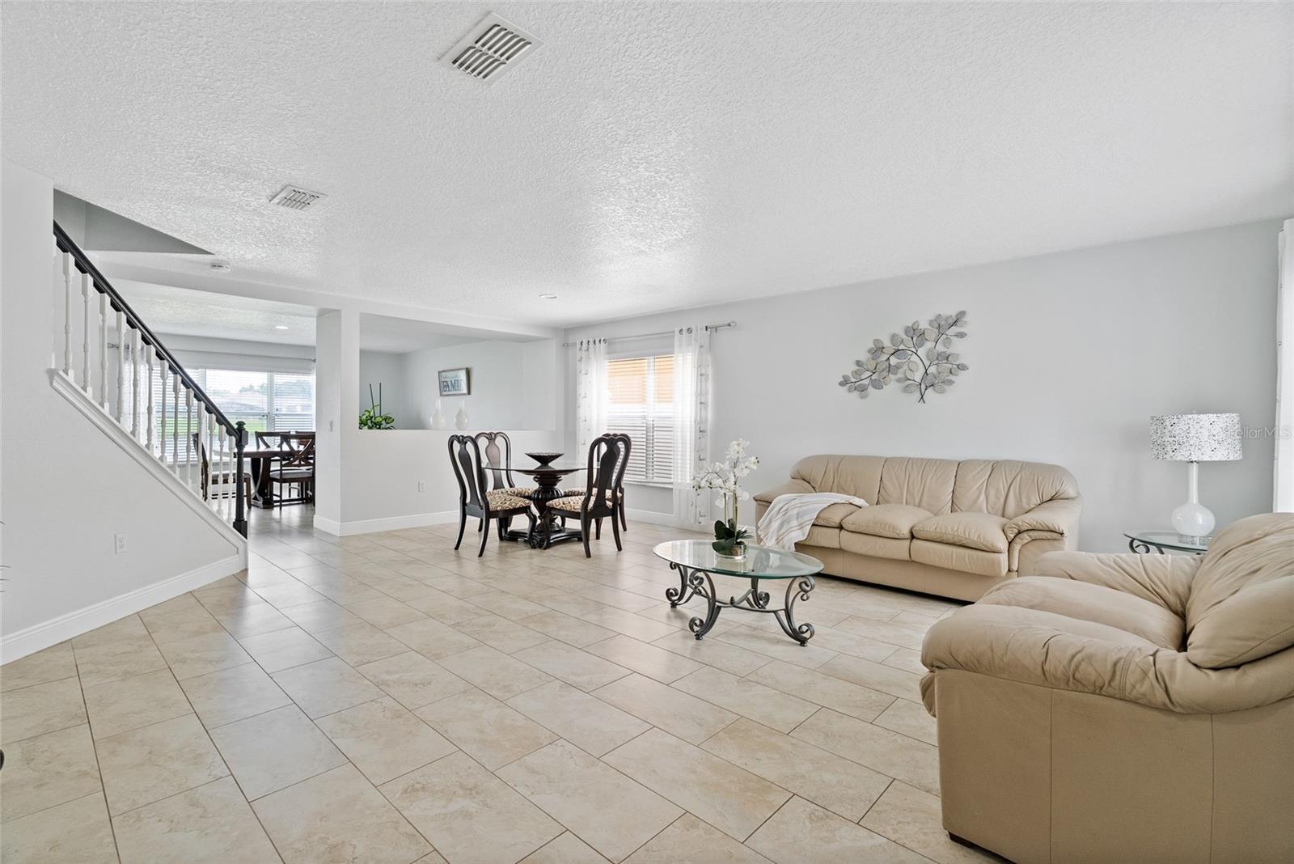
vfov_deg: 73.8
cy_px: 432
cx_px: 647
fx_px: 575
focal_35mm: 16
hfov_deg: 96.7
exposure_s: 1/30
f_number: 9
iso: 1000
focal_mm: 16
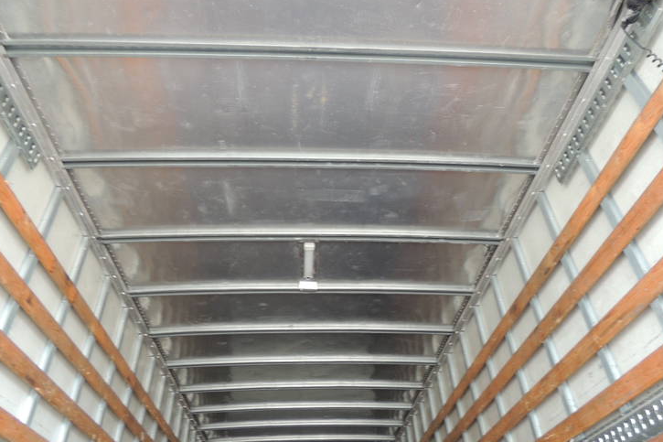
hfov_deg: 69.4
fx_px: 479
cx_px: 331
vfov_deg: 49.5
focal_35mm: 26
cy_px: 240
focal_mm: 4.3
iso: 180
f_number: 3
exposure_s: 1/30
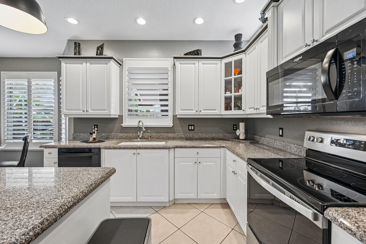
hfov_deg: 104.3
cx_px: 183
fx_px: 142
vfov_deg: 81.2
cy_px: 122
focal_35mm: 14
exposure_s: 1/80
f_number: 8
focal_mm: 14
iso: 2500
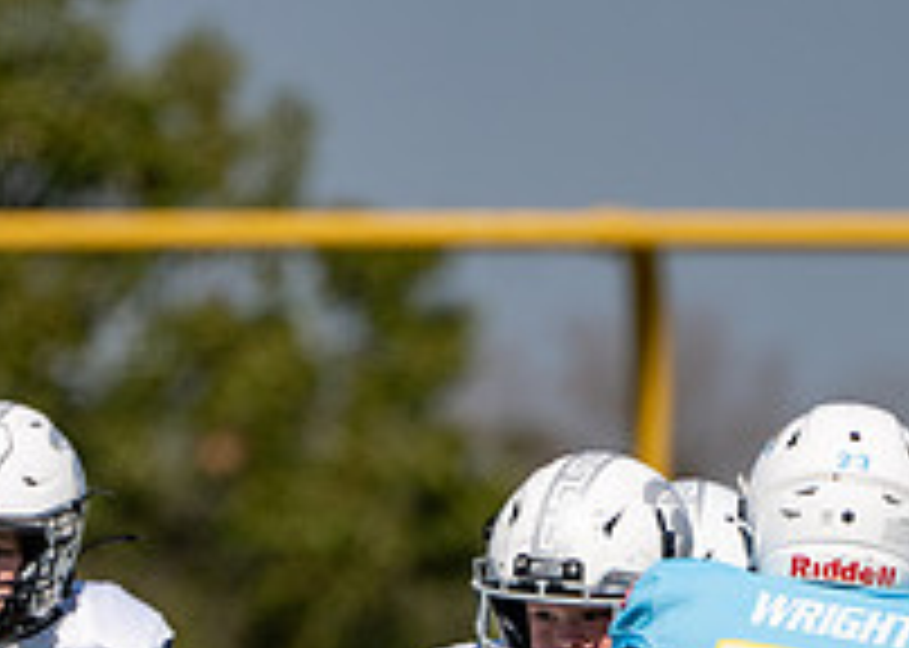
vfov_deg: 1.0
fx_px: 36944
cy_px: 1003
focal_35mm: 1432
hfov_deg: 1.4
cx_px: 474
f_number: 5.6
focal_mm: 400
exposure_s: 1/1250
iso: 100
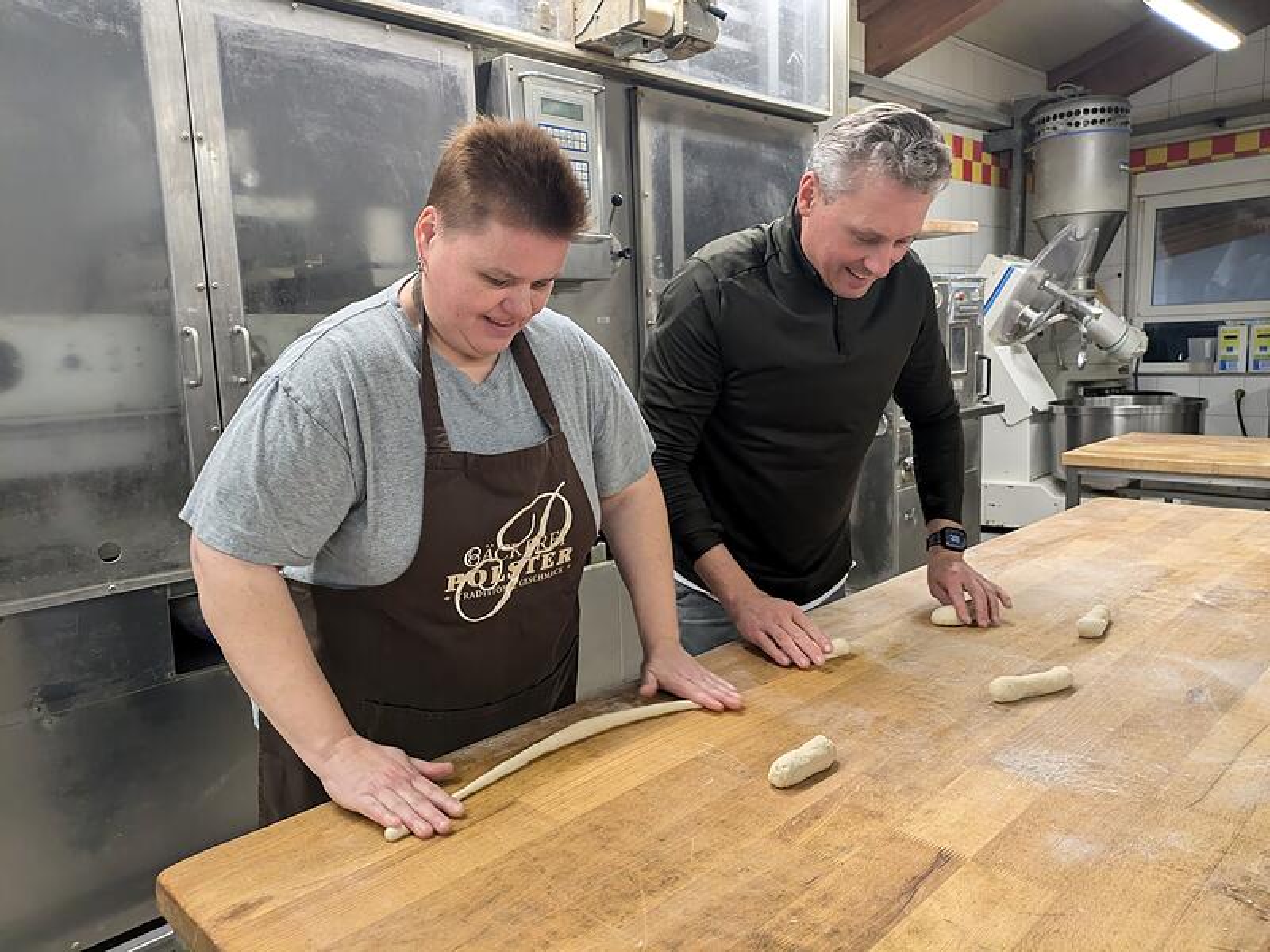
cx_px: 635
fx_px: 917
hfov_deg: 69.4
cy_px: 476
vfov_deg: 54.9
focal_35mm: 25
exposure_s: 1/100
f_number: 1.89
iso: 405
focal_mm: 5.43
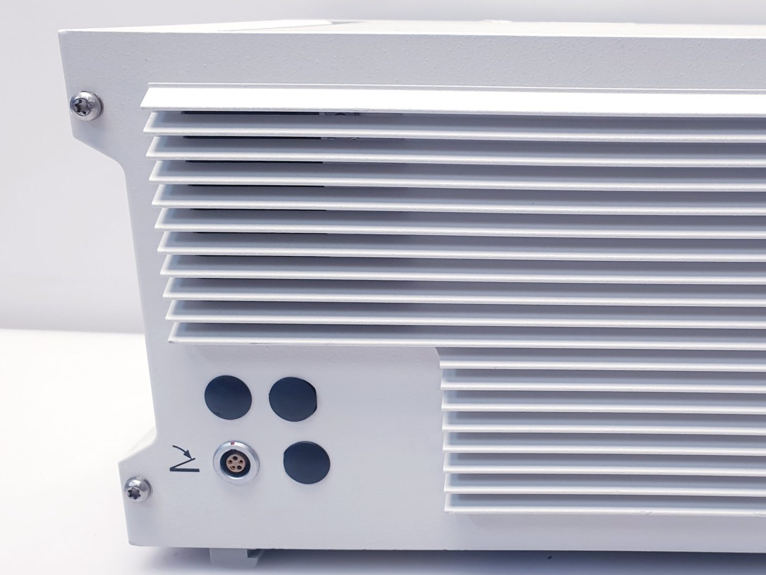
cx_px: 611
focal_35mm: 45
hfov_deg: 40.4
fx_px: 996
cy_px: 347
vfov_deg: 32.1
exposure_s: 1/50
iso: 80
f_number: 2.4
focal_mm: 4.3
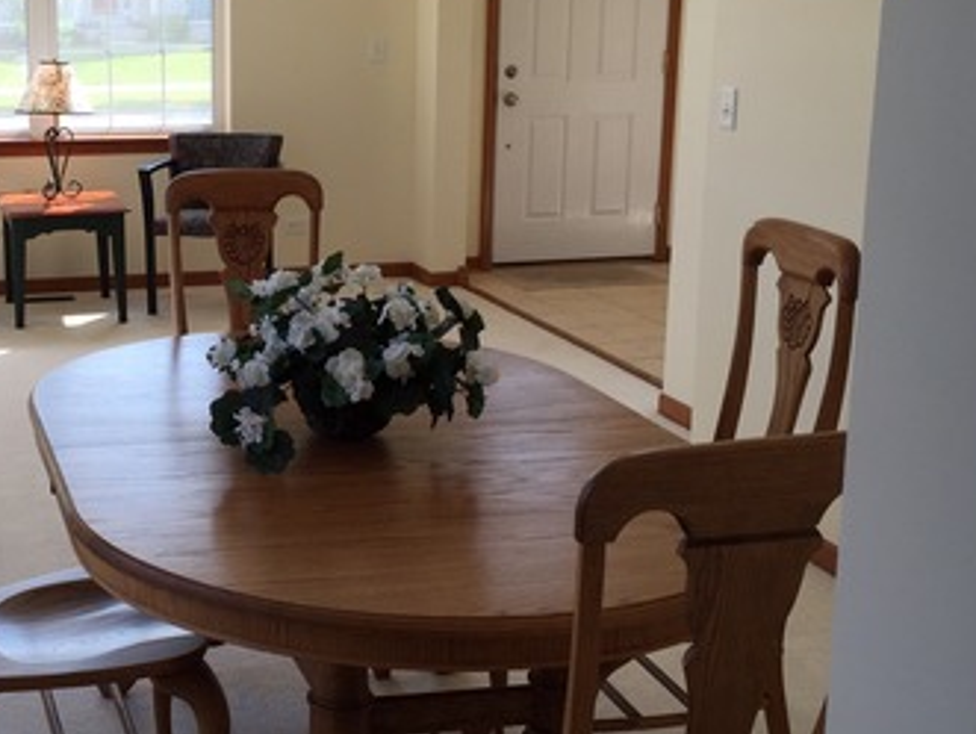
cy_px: 333
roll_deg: -0.2
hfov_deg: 33.5
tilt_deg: -14.1
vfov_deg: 26.1
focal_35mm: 56
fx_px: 1581
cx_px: 218
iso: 32
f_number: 2.2
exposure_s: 1/244
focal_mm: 4.15
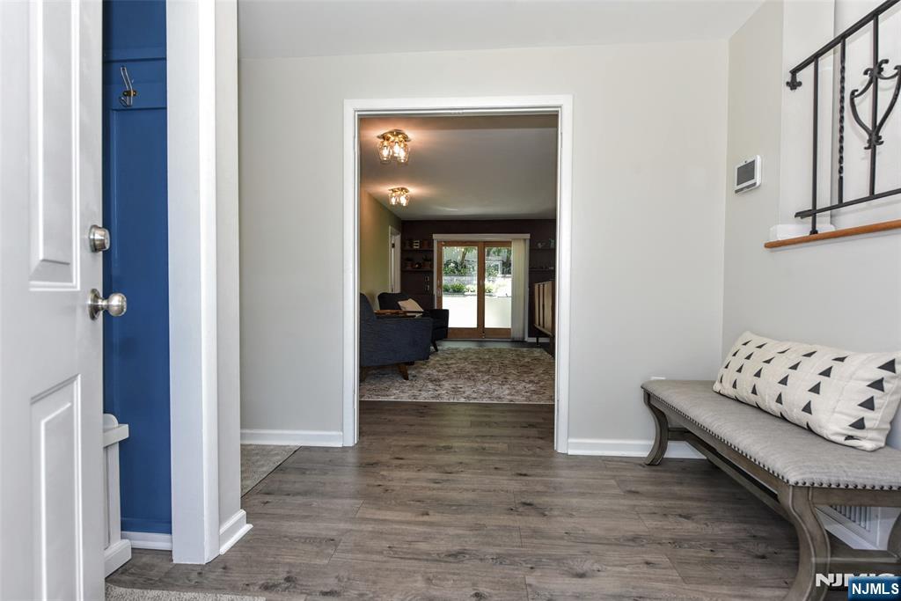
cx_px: 450
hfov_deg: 93.3
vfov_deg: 70.5
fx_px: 426
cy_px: 300
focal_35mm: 17
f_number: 5.6
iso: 500
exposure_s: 1/125
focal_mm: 17
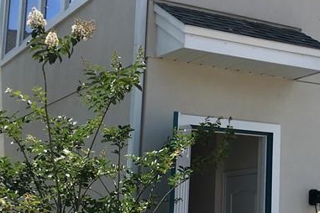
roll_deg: -1.0
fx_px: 720
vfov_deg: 16.9
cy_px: 116
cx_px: 361
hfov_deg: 23.4
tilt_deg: +9.5
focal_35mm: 81
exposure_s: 1/1304
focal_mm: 4.15
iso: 25
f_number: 2.2
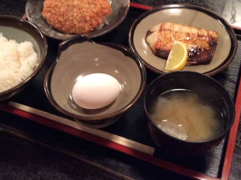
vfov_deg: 29.5
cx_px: 100
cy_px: 71
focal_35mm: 49
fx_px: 341
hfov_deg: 38.8
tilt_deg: -48.6
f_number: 2.4
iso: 250
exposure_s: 1/20
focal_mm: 3.3
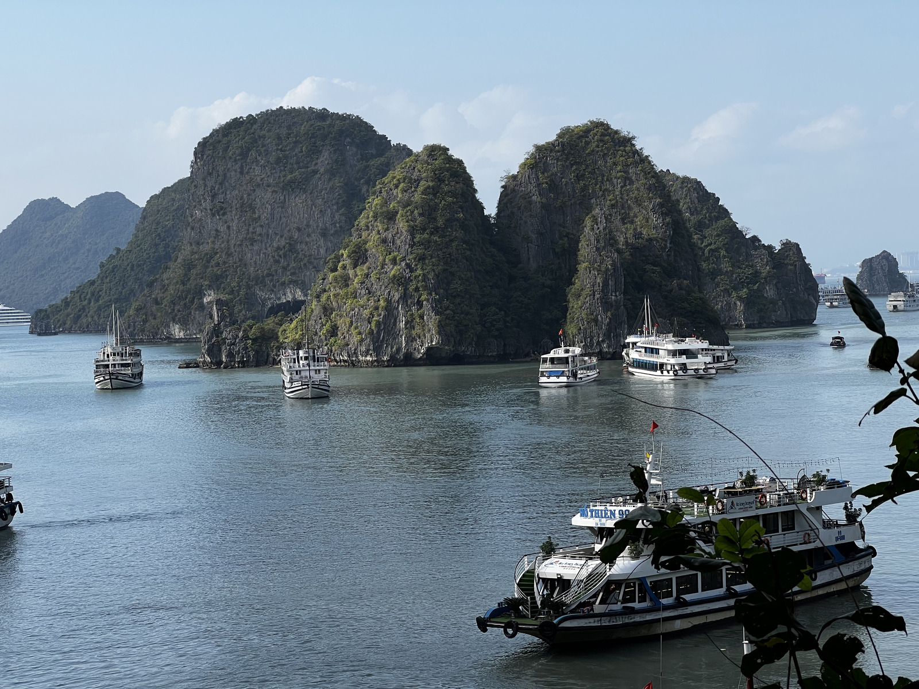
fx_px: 2044
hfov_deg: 25.3
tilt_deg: -2.2
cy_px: 344
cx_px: 460
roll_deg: +2.1
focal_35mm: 77
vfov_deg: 19.1
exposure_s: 1/570
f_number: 2.8
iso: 32
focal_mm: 9
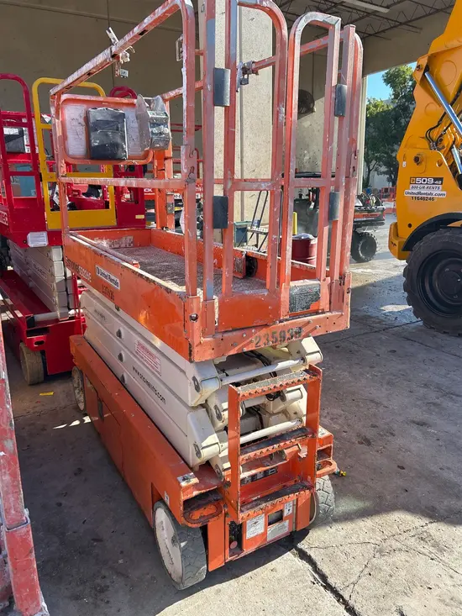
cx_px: 231
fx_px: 463
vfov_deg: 67.3
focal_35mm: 26
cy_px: 308
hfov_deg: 53.1
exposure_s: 1/1252
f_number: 1.5
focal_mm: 5.7
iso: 50
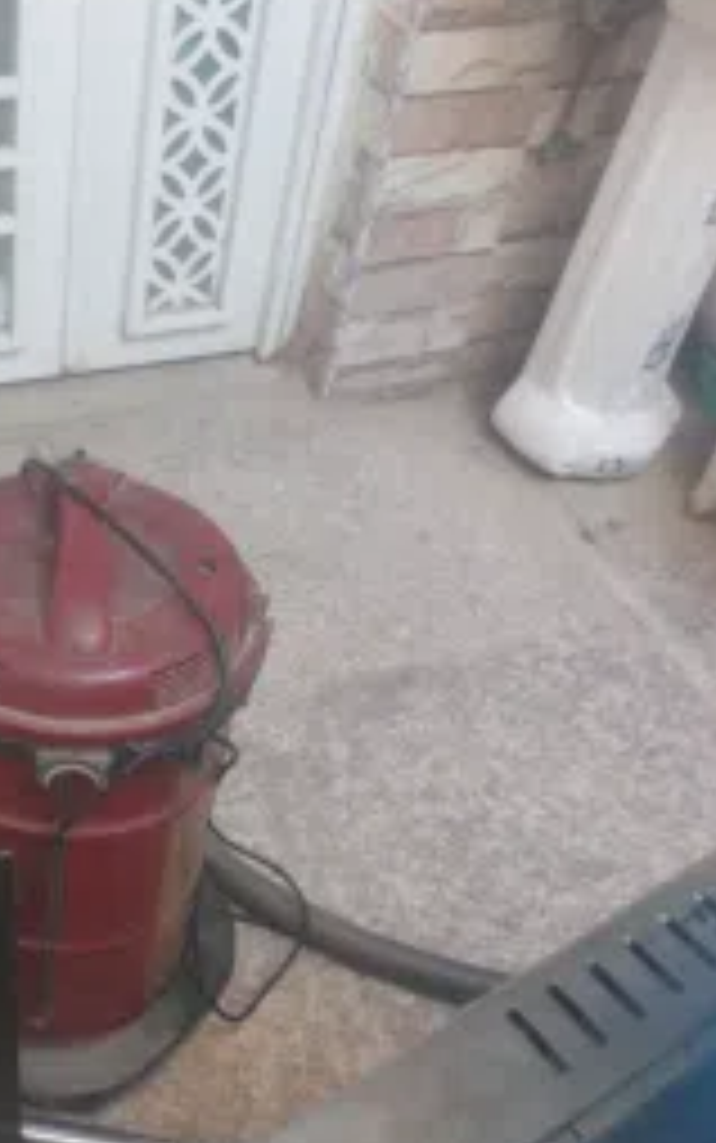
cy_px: 760
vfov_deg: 48.4
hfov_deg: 30.5
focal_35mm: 40
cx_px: 63
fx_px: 1247
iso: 125
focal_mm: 5.23
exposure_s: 1/100
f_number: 1.8
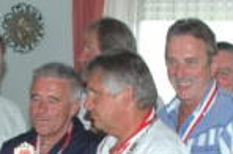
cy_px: 185
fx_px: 917
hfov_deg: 14.4
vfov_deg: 9.5
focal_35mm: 142
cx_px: 39
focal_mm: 28
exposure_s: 1/60
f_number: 4
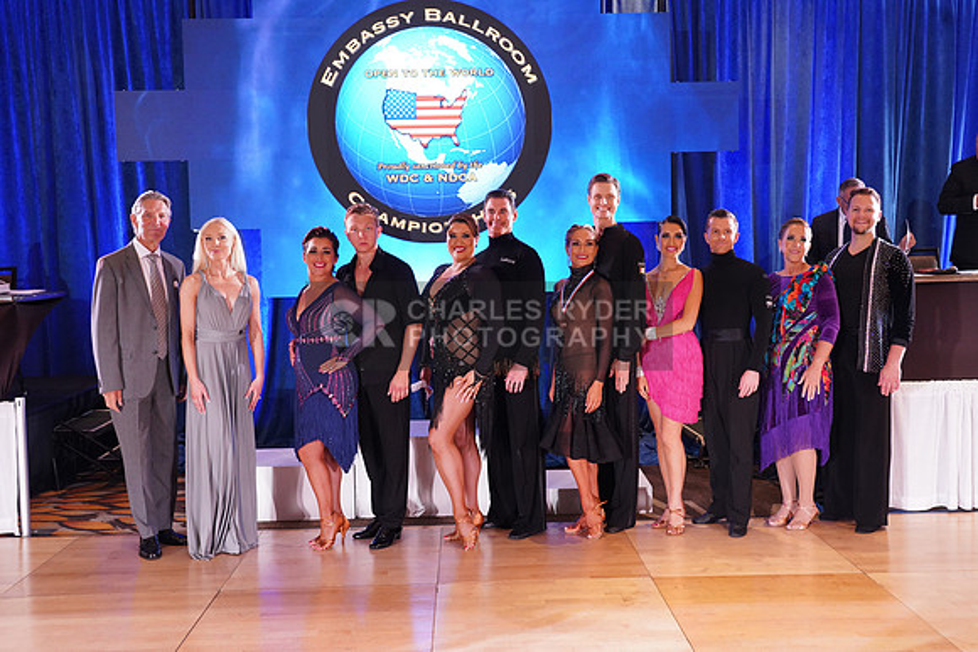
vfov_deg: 36.9
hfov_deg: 53.1
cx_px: 489
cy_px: 326
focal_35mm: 36
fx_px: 978
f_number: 4.5
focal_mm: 36
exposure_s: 1/160
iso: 2000
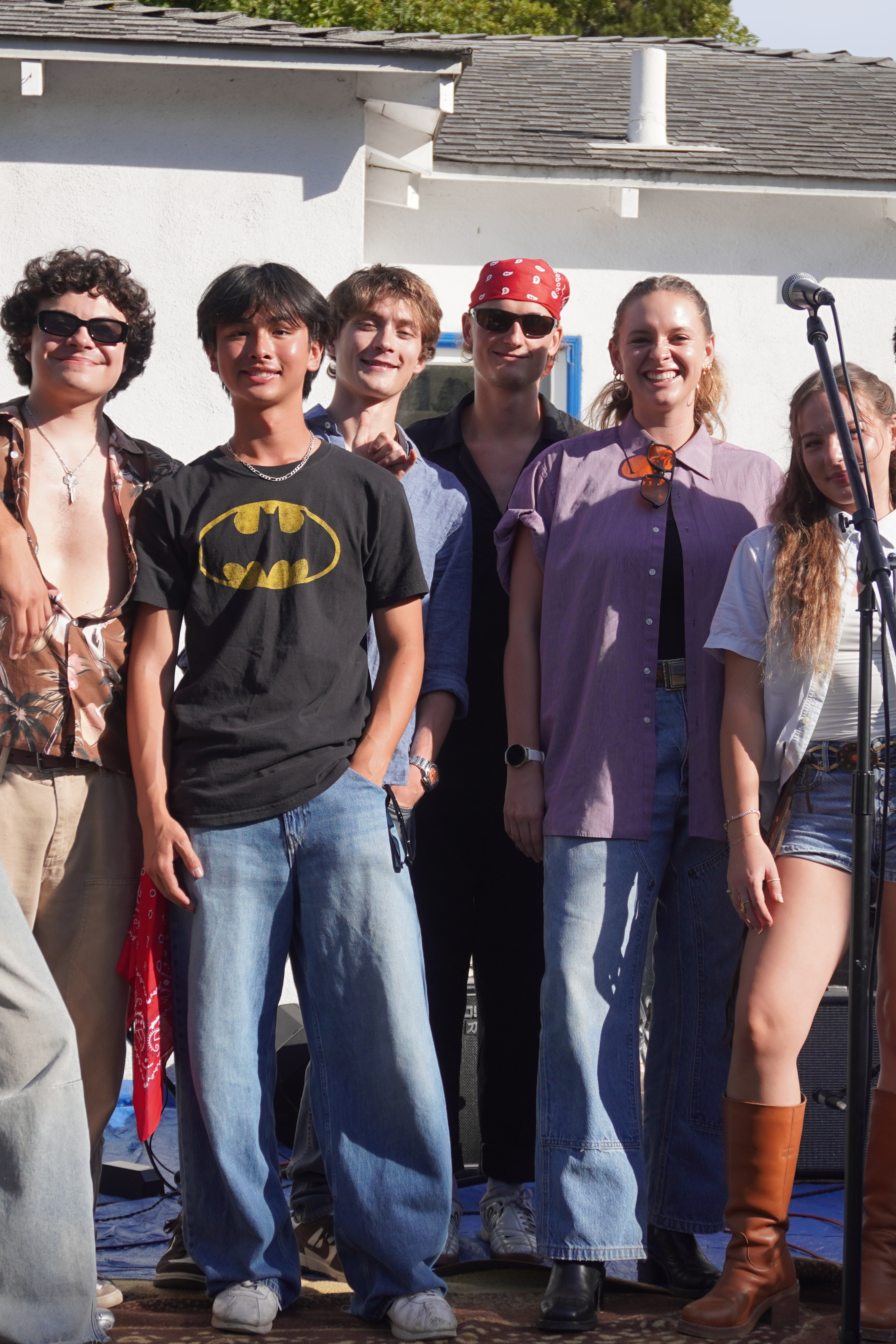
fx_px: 2455
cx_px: 386
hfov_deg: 20.7
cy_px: 670
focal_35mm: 66
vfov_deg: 30.6
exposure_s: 1/500
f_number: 5
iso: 100
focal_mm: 29
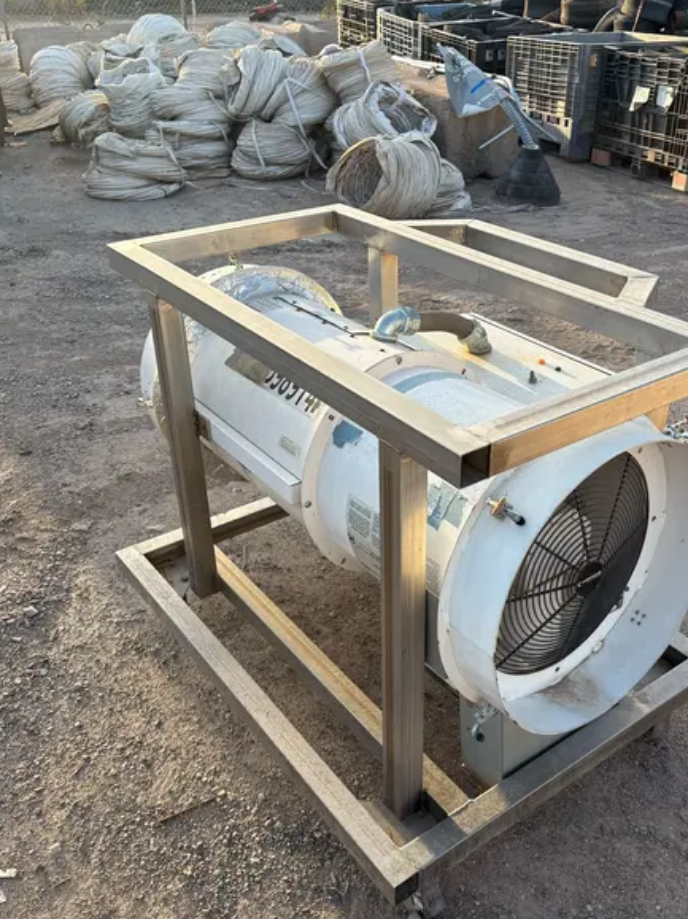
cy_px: 479
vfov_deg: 55.4
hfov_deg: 42.8
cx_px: 388
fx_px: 875
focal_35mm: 33
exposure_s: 1/764
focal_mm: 5.96
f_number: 1.6
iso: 50
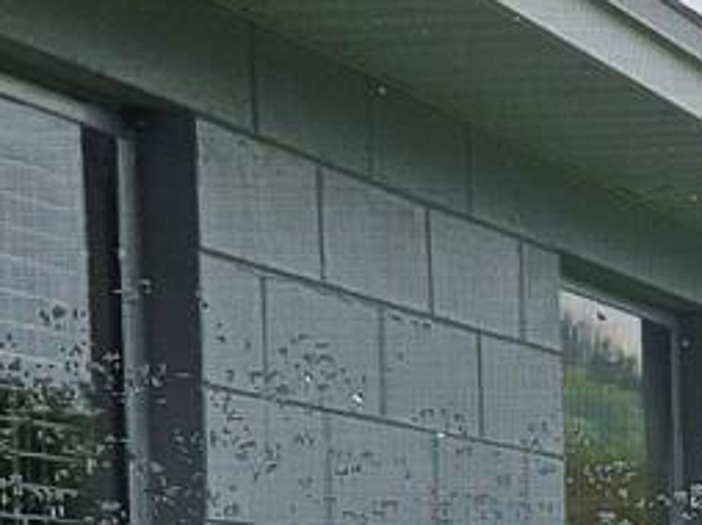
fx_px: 2938
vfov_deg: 9.8
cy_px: 851
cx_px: 1183
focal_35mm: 145
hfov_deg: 12.6
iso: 25
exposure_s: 1/463
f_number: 1.8
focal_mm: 5.4
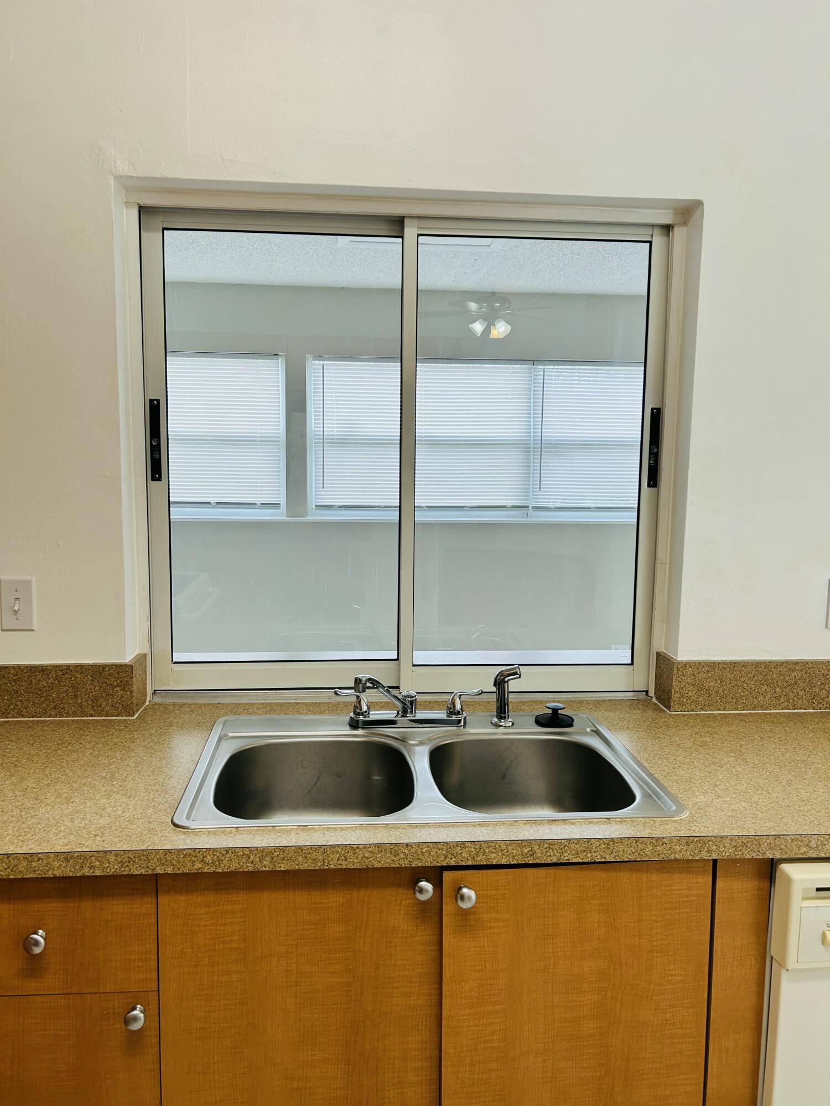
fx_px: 831
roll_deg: -1.0
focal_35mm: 26
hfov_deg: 53.1
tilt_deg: -5.8
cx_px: 415
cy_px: 553
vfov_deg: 67.3
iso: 50
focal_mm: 5.7
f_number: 1.5
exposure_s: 1/120
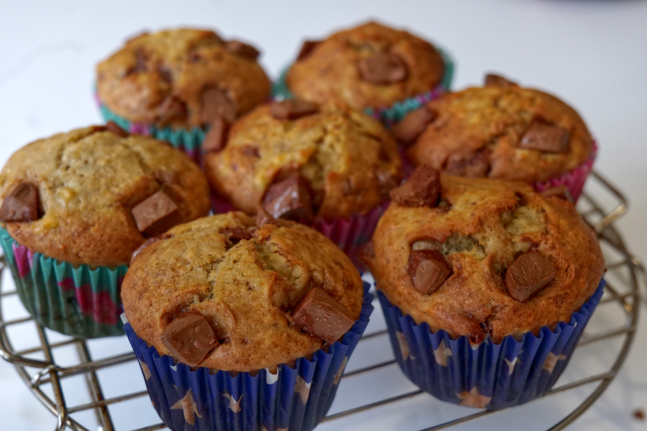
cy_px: 216
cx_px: 324
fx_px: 1078
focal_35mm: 60
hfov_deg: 33.4
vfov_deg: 22.6
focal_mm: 60
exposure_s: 1/80
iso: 3200
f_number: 7.1
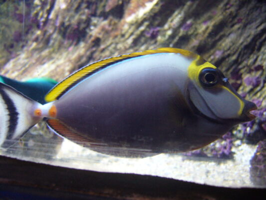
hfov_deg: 52.6
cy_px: 100
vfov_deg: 40.7
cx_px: 133
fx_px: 269
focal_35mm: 35
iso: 200
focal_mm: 5.8
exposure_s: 1/15
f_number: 2.8
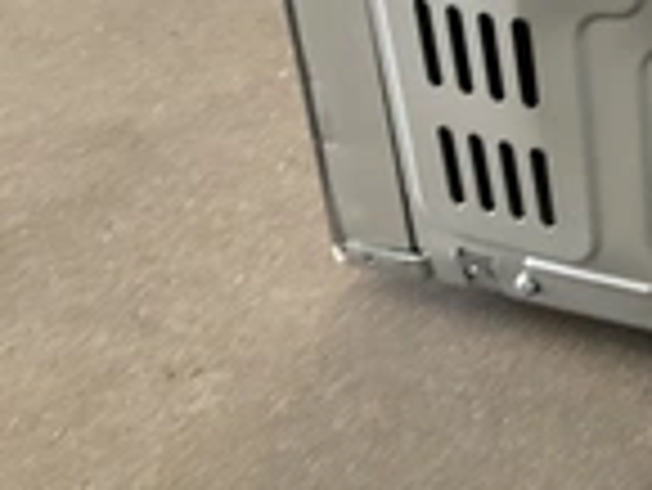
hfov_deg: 22.0
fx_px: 1508
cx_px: 845
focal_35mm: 80
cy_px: 166
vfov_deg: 18.4
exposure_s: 1/60
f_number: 1.8
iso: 160
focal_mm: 3
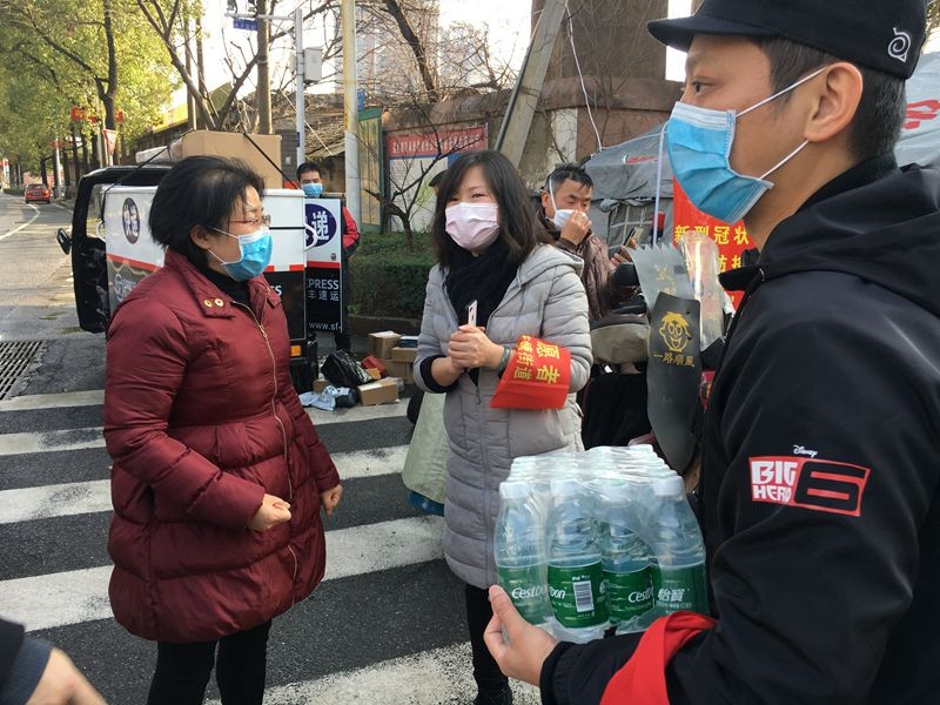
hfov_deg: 61.7
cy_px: 352
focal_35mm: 29
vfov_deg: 48.2
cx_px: 470
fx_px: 787
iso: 25
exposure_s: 1/170
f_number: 2.2
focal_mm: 4.15
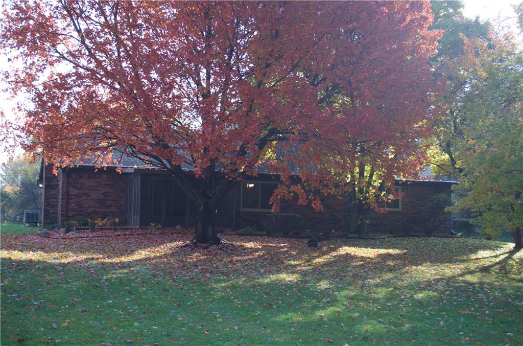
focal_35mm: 51
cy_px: 173
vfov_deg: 26.3
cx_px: 262
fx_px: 739
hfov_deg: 39.0
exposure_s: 1/160
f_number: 5.6
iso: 200
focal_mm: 34
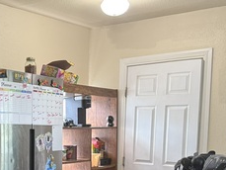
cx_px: 60
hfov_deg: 28.6
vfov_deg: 21.1
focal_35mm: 67
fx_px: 438
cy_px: 174
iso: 320
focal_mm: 6.76
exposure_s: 1/60
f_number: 1.78
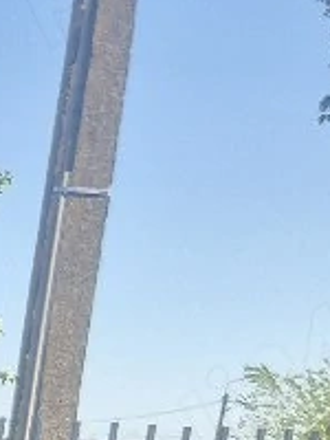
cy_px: 1072
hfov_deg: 8.0
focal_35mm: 153
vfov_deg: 10.9
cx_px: -746
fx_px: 1945
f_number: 1.8
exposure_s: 1/714
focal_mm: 5.4
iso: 25
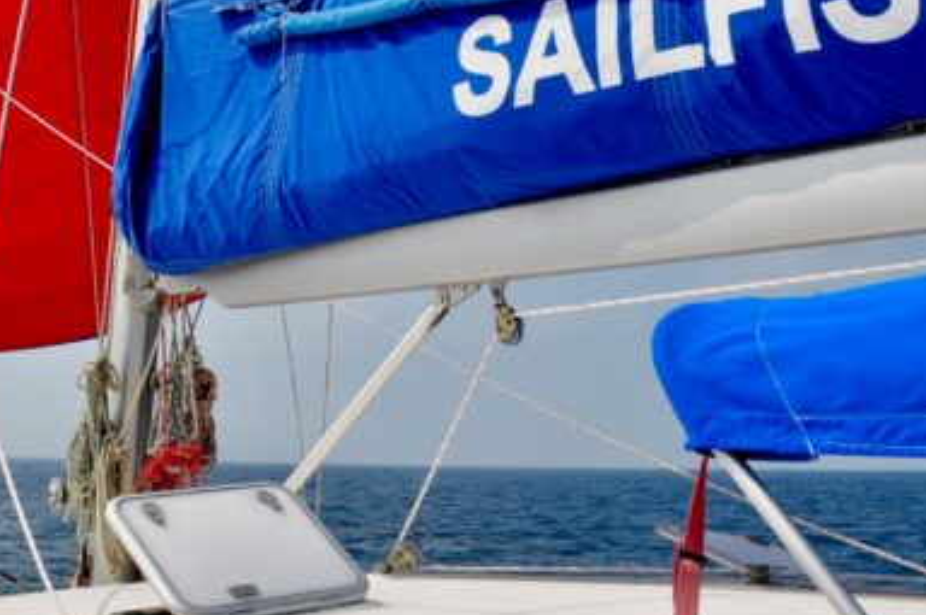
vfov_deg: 24.3
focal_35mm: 54
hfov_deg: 35.6
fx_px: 1387
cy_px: 70
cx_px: 171
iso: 200
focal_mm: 18
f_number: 11
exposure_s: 1/500
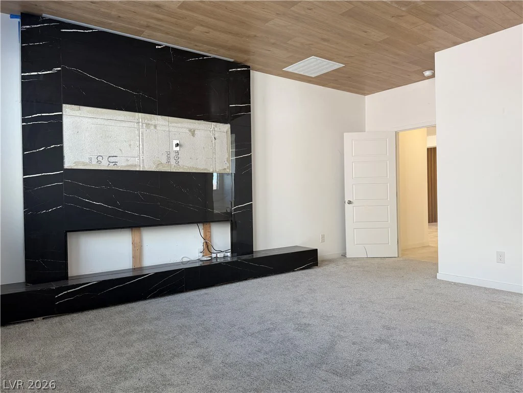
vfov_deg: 56.8
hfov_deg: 71.6
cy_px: 196
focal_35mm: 24
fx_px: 363
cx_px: 262
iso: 200
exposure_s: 1/120
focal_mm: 6.76
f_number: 1.78
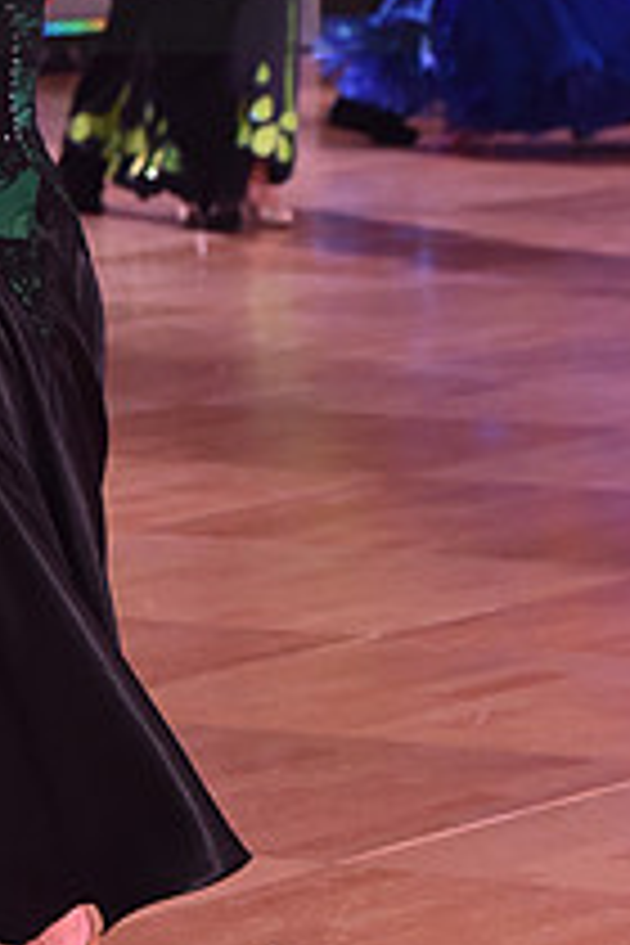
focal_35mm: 310
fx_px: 8137
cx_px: -182
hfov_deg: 4.4
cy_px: -94
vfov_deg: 6.6
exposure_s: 1/320
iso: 2000
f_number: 4.5
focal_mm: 112
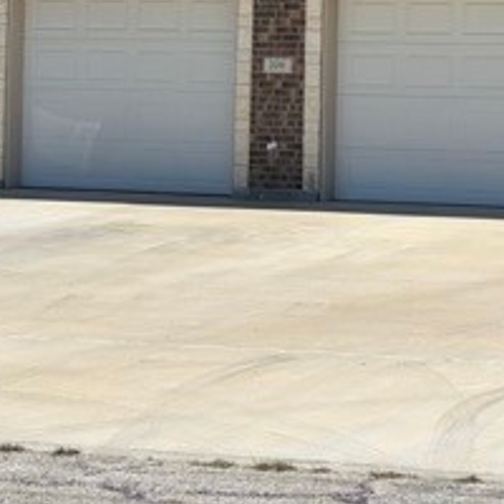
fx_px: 2240
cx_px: 406
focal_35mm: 136
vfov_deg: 12.8
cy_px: 78
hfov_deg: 12.8
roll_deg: -1.2
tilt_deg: +0.2
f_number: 1.78
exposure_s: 1/8197
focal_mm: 6.86
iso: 100
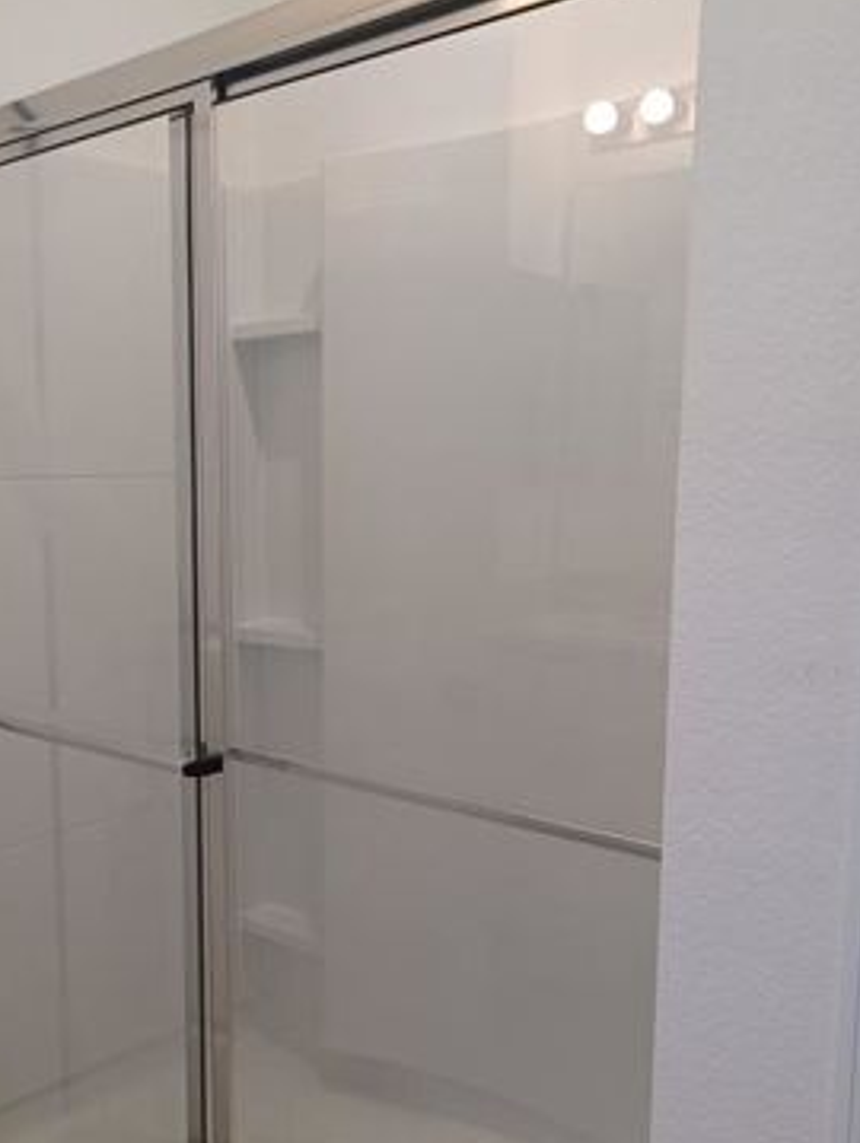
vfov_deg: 49.9
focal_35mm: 37
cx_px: 247
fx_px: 1223
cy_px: 672
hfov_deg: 38.0
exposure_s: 1/60
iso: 200
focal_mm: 4.6
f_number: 1.8
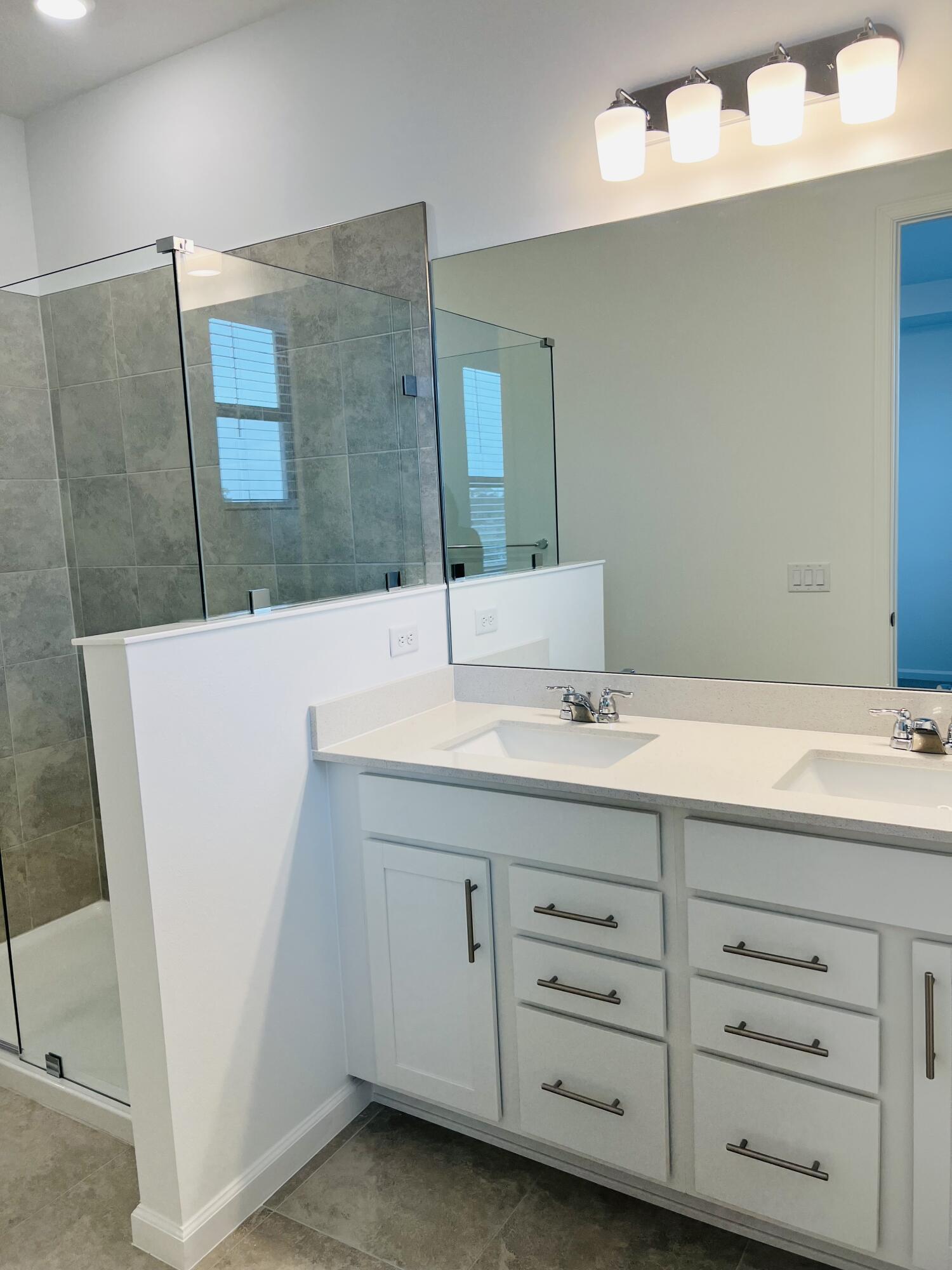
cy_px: 635
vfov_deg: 67.3
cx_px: 476
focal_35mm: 26
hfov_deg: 53.1
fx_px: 953
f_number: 1.5
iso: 40
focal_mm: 5.7
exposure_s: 1/120
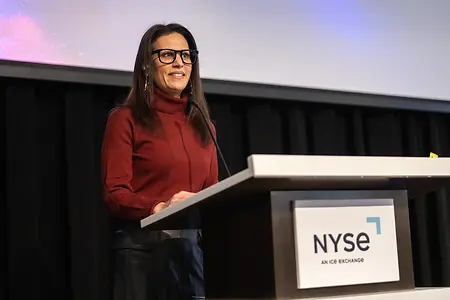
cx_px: 225
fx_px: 875
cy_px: 150
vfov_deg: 19.5
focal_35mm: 70
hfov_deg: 28.8
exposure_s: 1/200
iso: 4000
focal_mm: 70
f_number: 2.8
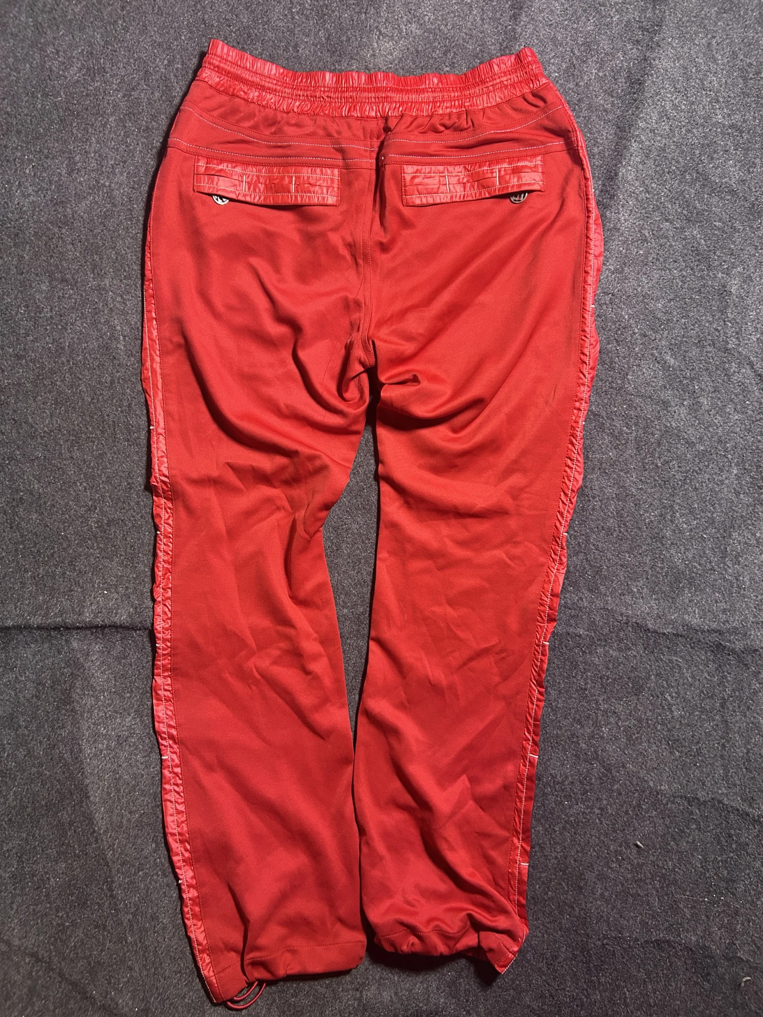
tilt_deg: -60.8
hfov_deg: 53.1
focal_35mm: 26
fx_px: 764
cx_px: 382
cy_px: 508
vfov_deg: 67.3
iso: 400
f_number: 1.5
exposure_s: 1/50
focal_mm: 5.7
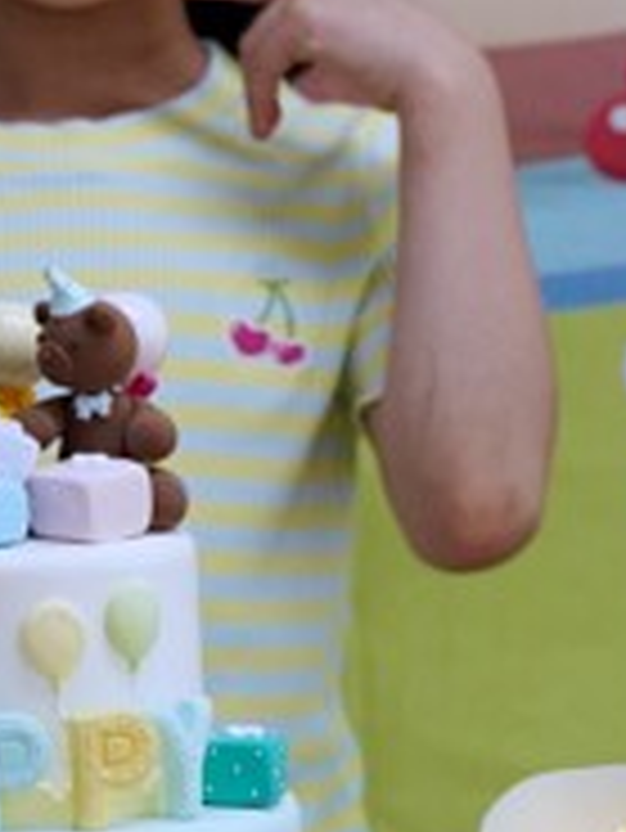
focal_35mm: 327
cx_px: -171
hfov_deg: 4.5
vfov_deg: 6.0
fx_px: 7876
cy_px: 81
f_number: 4
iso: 400
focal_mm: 70
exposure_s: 1/160
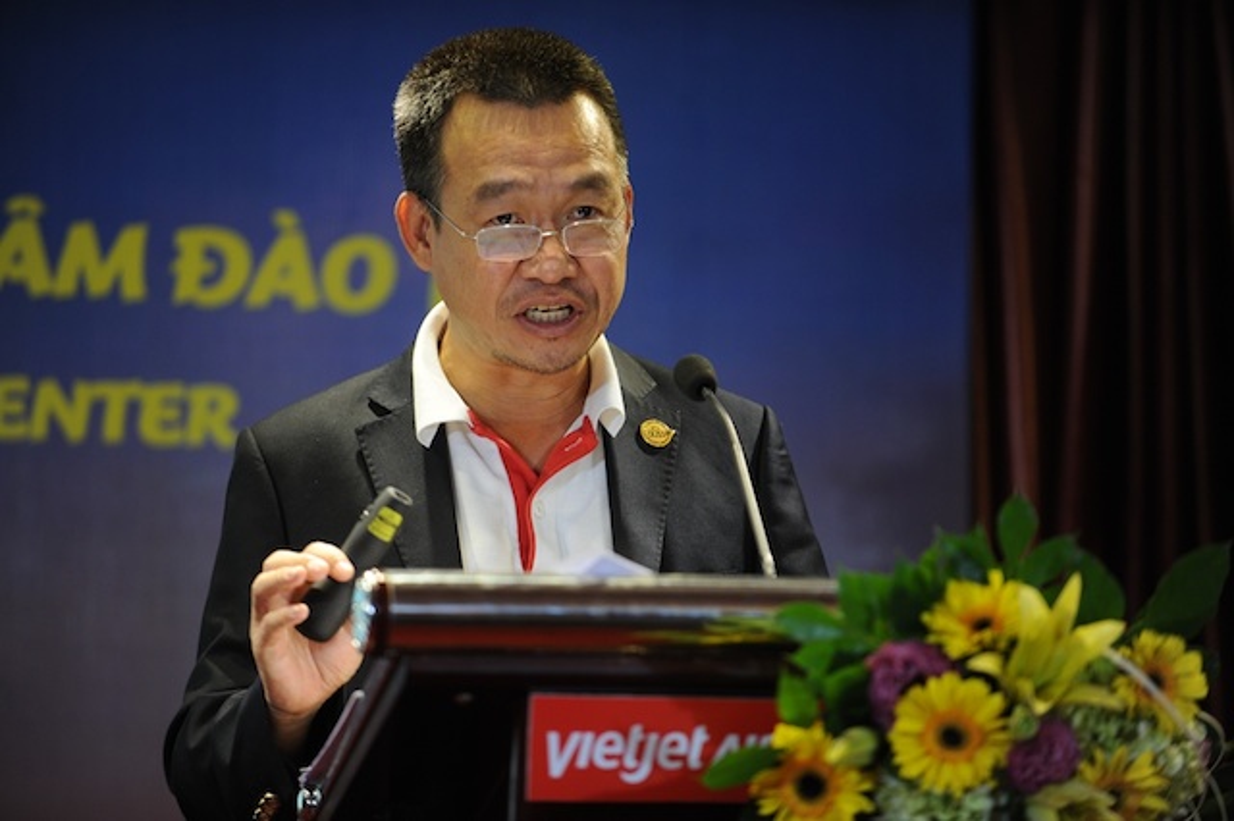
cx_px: 617
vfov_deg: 8.1
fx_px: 5824
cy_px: 410
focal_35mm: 170
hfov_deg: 12.1
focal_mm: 170
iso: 800
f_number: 2.8
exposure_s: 1/200
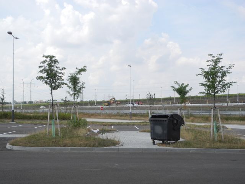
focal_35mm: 45
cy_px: 92
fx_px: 318
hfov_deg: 42.1
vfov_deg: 32.2
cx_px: 122
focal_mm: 9.7
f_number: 3.5
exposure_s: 1/953
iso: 100
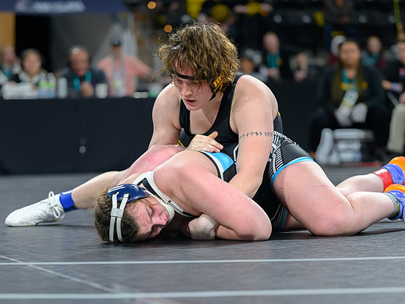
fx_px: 1581
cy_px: 196
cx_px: 189
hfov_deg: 14.6
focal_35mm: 135
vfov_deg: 11.0
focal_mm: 96
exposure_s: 1/800
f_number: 2.8
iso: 3600
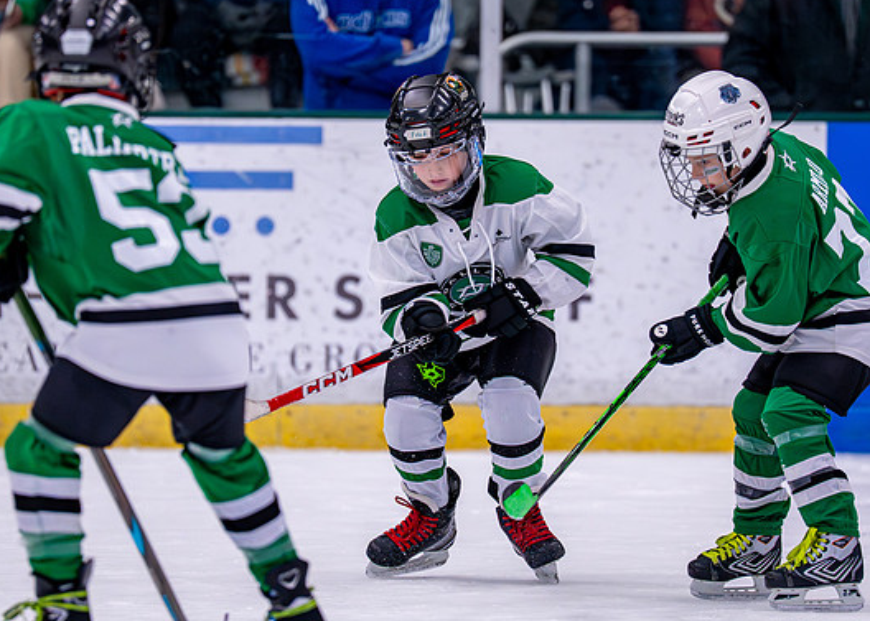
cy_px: 266
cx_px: 488
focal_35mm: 366
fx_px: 9042
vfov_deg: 3.9
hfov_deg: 5.5
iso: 2500
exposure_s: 1/1250
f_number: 2.8
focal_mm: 200
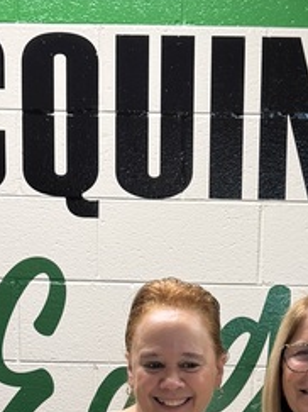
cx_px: 206
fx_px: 1199
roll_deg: -0.9
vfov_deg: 18.2
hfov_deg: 14.6
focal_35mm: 101
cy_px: 527
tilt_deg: -8.9
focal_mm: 6.76
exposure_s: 1/60
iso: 200
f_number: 1.78
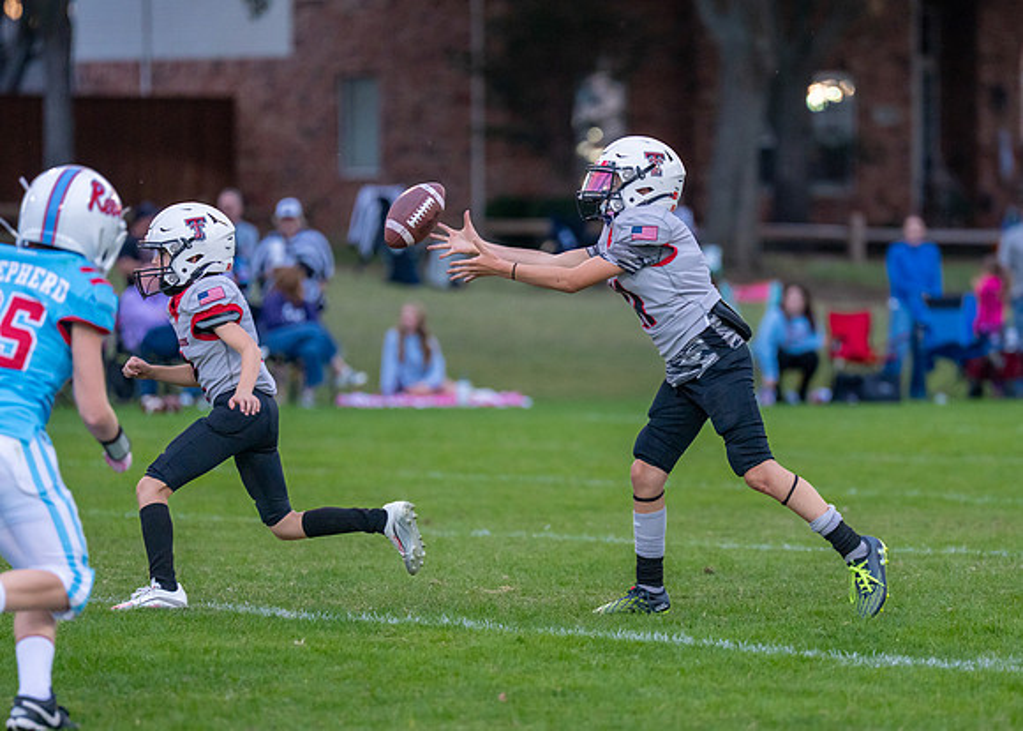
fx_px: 8726
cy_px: 379
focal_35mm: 300
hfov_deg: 6.7
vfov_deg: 4.8
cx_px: 671
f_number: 2.8
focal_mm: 200
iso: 1600
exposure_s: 1/1250
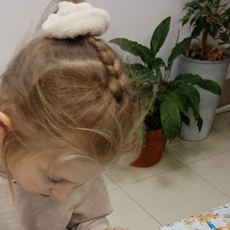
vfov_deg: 27.7
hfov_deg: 30.5
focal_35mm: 56
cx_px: 101
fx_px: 421
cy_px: 258
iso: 163
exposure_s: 1/33.3
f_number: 1.8
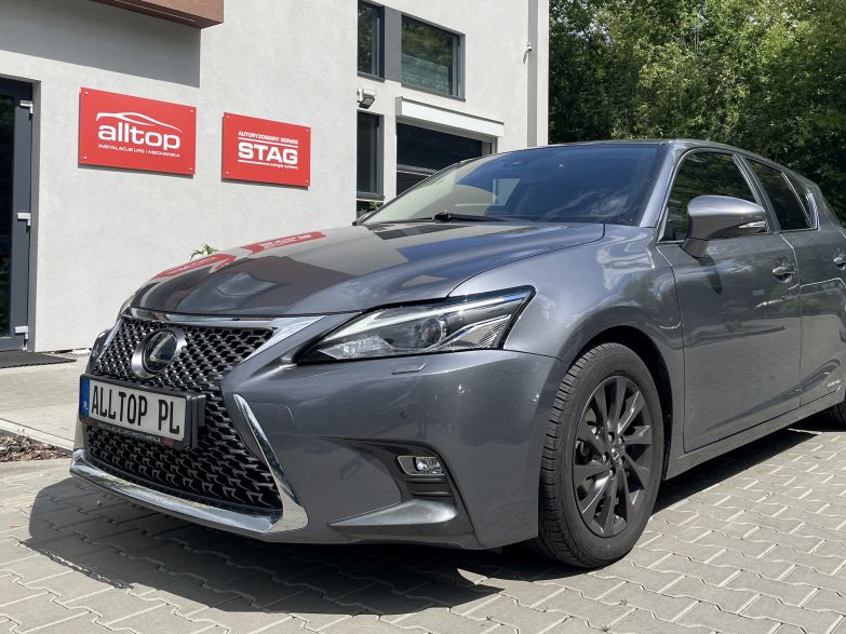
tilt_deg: +1.9
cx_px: 476
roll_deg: -0.1
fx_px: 831
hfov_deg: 53.8
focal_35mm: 34
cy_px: 253
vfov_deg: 41.6
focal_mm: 4.2
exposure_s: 1/3401
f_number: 1.6
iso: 32
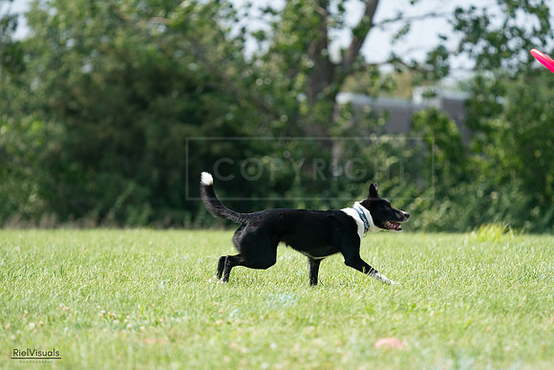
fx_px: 5018
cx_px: 277
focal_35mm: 326
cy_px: 185
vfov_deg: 4.2
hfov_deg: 6.3
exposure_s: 1/4000
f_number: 6.3
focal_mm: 326
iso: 2000
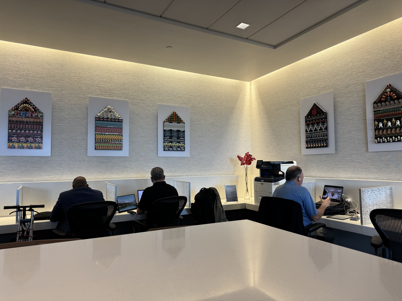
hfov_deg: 71.6
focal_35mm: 24
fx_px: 279
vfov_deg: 56.8
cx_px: 201
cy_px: 150
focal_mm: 6.76
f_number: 1.78
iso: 100
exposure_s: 1/120
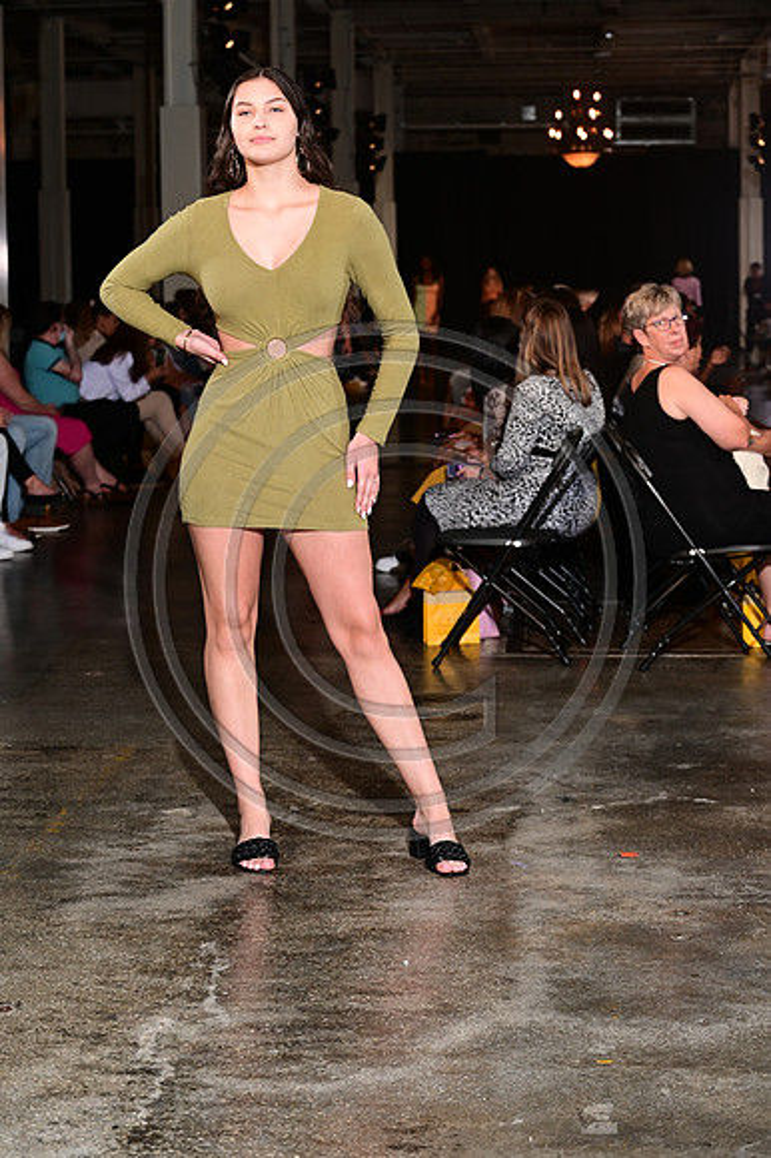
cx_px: 386
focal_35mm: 70
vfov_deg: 28.9
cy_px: 579
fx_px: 2251
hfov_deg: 19.4
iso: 1000
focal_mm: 70
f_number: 6.3
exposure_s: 1/125
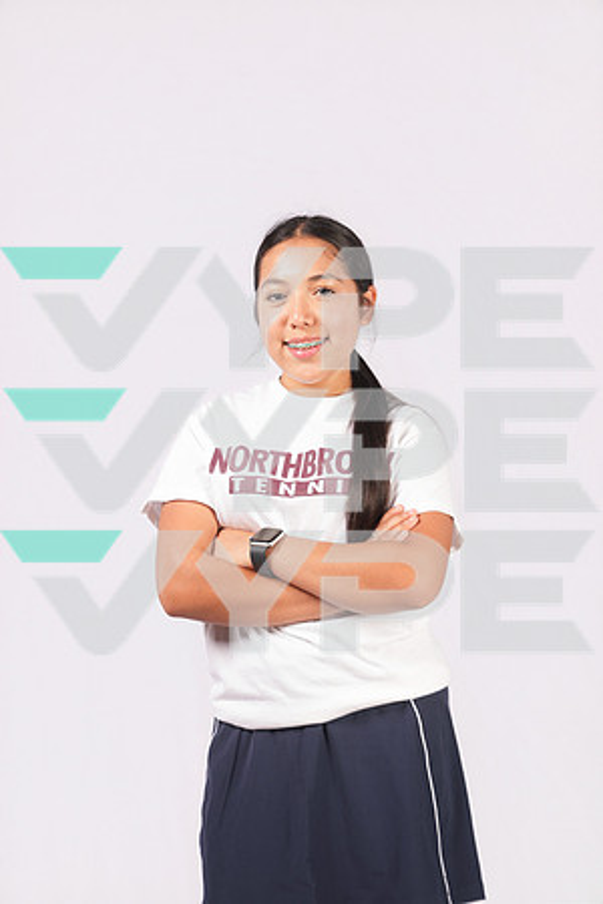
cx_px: 302
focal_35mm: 61
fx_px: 1533
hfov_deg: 22.3
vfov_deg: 32.9
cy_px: 452
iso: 160
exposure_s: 1/125
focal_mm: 61
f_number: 5.6
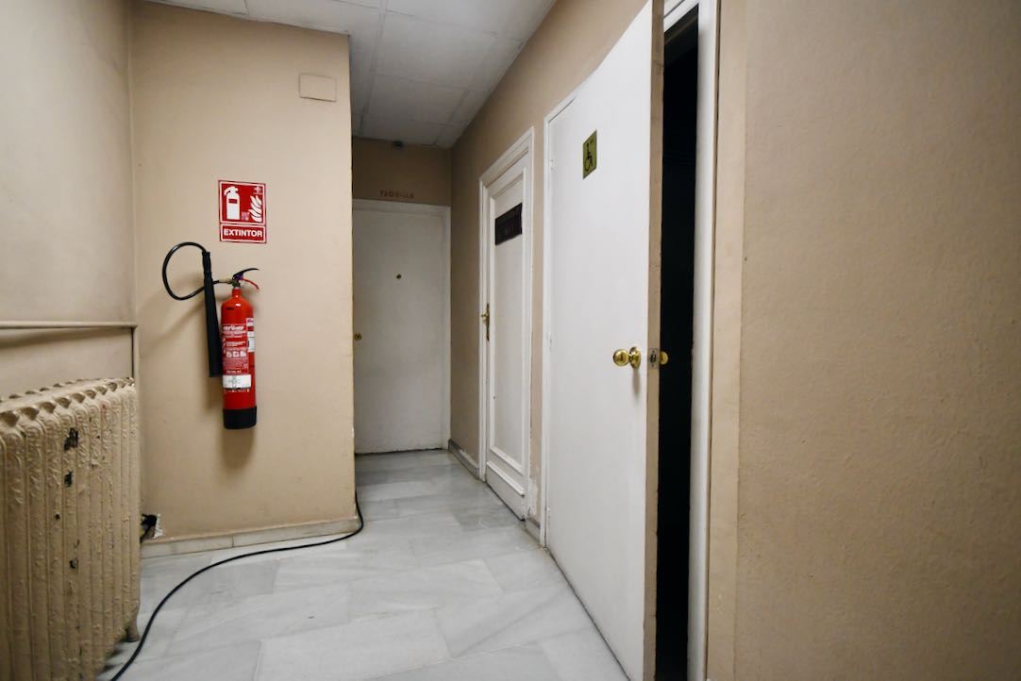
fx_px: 426
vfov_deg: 77.4
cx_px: 510
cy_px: 340
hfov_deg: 100.4
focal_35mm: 15
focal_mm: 10
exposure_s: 1/125
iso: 1800
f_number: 4
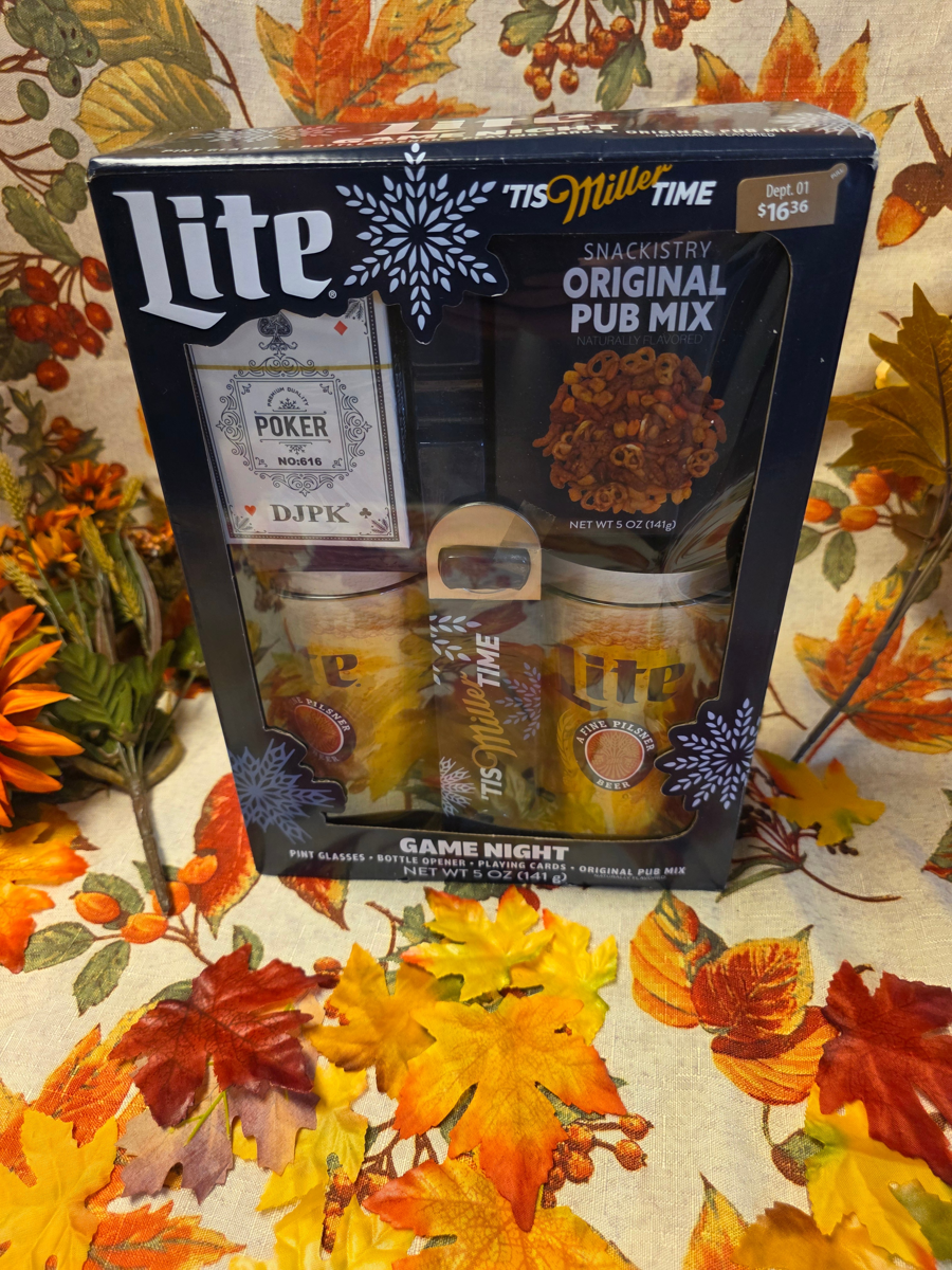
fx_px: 843
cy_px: 635
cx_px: 476
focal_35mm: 23
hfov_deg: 58.9
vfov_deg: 73.9
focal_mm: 6.3
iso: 320
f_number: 1.7
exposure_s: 1/120
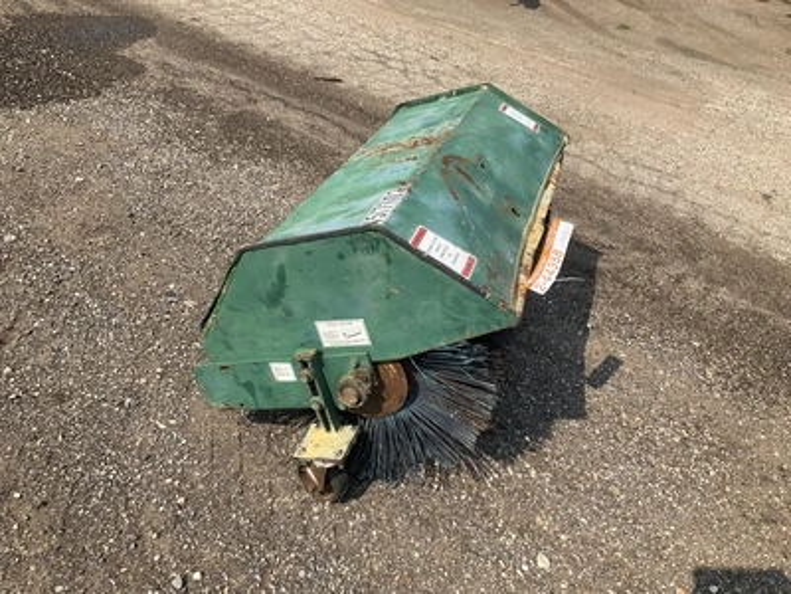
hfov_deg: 61.7
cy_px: 297
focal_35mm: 29
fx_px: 663
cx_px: 396
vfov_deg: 48.2
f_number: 1.8
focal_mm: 3
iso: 25
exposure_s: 1/1377
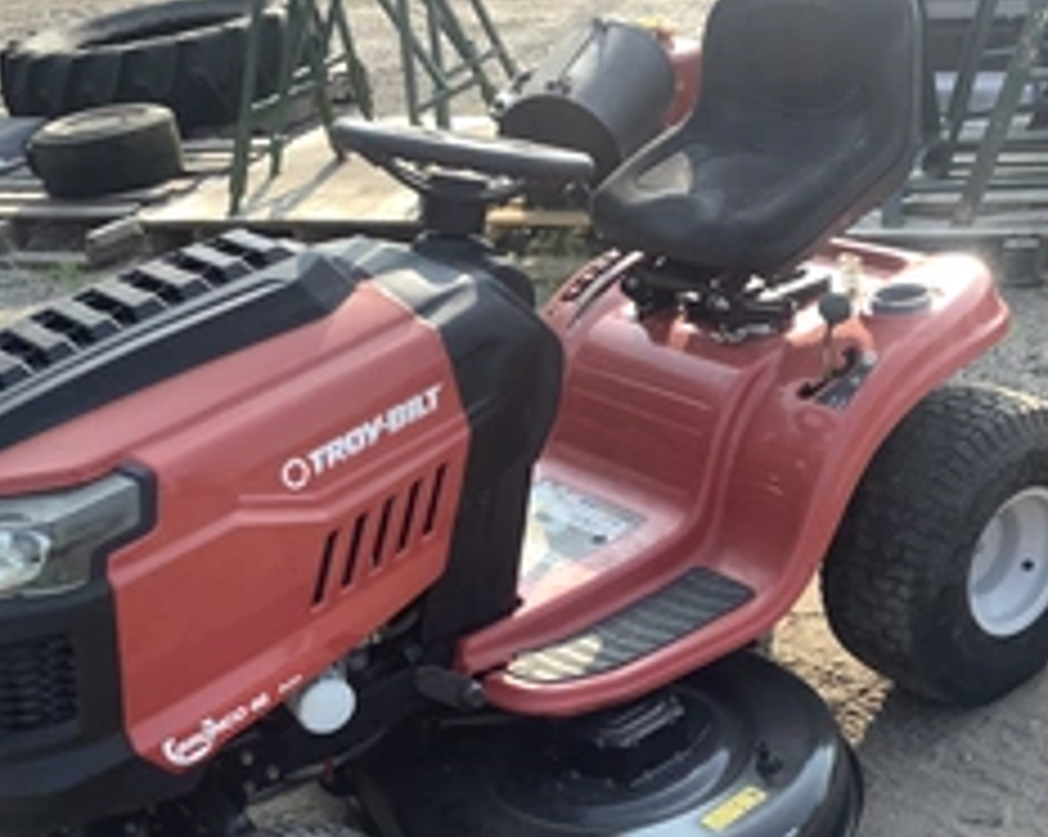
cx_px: 567
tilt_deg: -29.0
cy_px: 567
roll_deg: +8.8
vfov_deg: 28.9
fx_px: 1612
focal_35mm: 52
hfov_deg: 36.0
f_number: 2.4
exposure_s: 1/324
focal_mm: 3.3
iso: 25
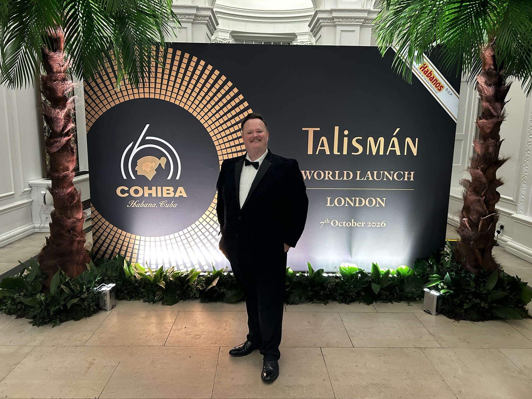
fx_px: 400
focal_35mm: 26
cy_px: 200
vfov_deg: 53.1
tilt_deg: -10.2
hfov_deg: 67.3
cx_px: 266
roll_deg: -1.8
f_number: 1.5
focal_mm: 5.7
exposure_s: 1/59
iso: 250
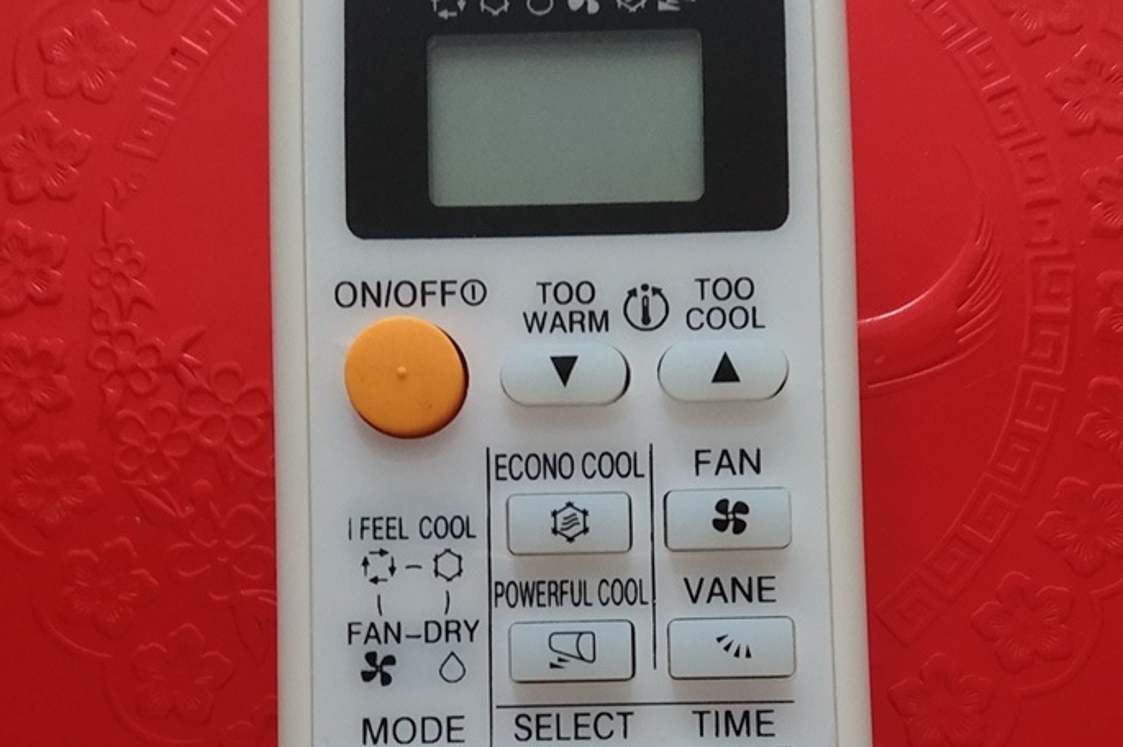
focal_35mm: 42
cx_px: 593
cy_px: 593
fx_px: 1309
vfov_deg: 31.1
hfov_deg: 46.4
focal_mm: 3.7
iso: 160
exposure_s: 1/11
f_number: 1.9
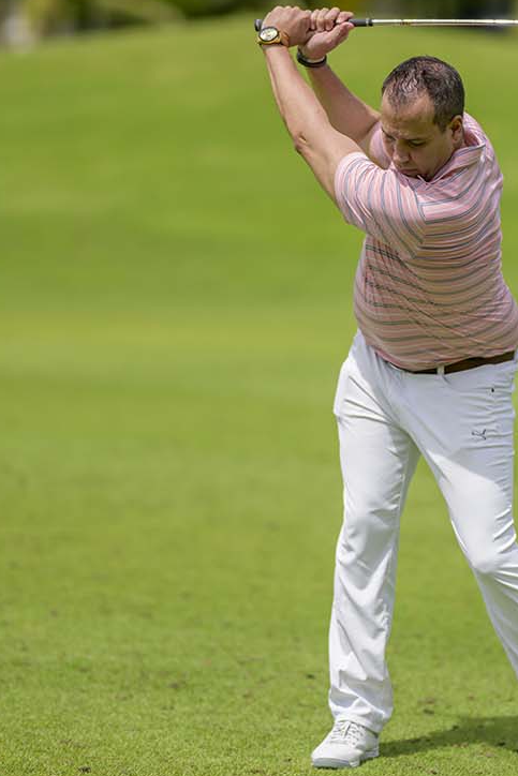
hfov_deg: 8.1
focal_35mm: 169
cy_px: 345
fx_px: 3646
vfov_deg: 12.2
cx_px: 434
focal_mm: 85
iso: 200
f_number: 1.2
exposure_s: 1/20000
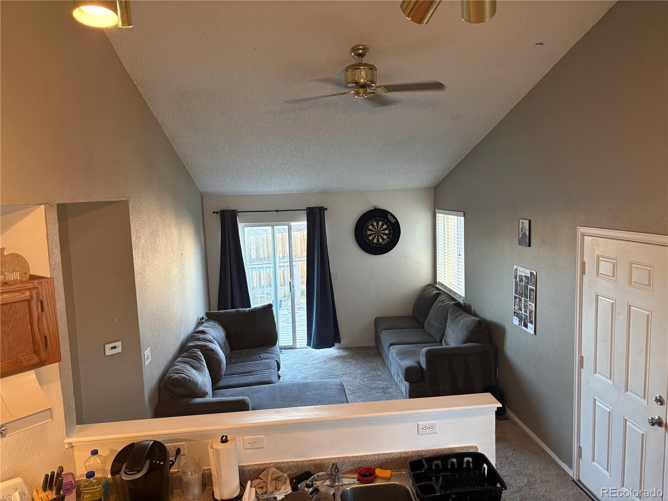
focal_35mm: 26
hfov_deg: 67.3
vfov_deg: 53.1
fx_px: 502
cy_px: 250
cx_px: 334
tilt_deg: -6.3
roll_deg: +1.8
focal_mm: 5.96
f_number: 1.6
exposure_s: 1/60
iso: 160
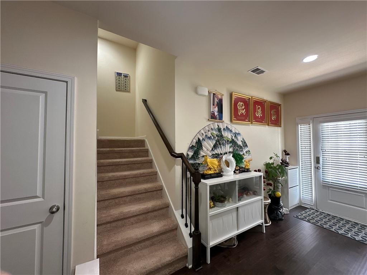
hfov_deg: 102.1
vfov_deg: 85.7
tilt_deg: +2.1
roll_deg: +0.1
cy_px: 138
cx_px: 184
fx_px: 148
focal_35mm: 14
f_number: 2.2
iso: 250
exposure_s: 1/60
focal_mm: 2.22
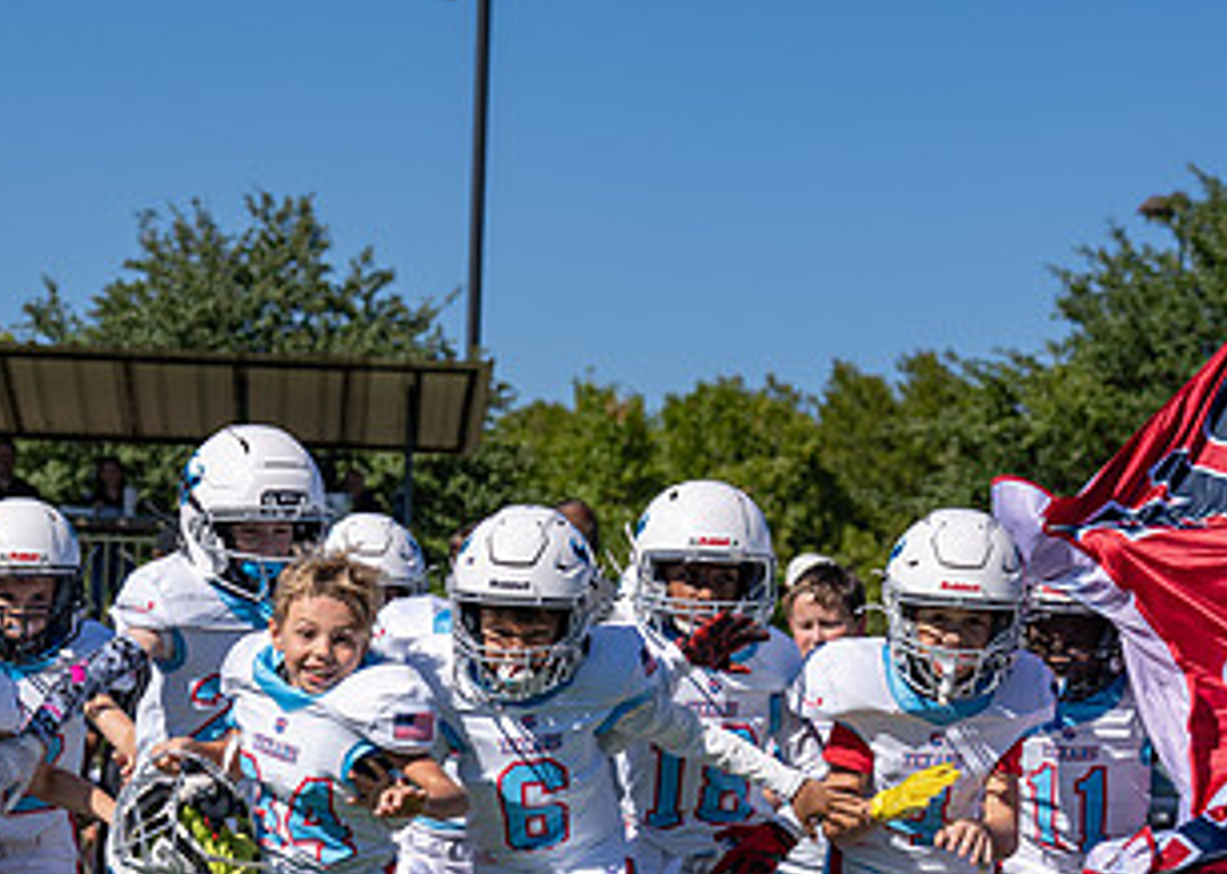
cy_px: 635
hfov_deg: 13.0
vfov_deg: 9.3
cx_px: 352
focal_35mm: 154
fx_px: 5362
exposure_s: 1/1600
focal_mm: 70
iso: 125
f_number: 5
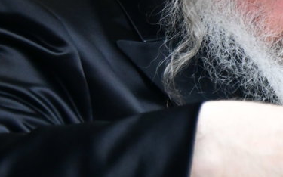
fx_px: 2112
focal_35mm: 274
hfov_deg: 7.6
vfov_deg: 4.8
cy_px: 12
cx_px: 401
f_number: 5.6
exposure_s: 1/160
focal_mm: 72
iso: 3200
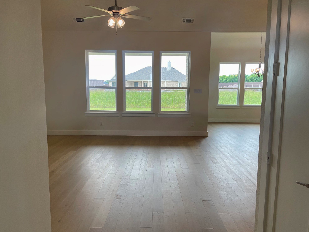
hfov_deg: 67.3
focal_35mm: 26
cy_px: 119
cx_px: 153
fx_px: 232
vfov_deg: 53.1
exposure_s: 1/171
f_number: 1.6
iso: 32
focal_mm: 5.1
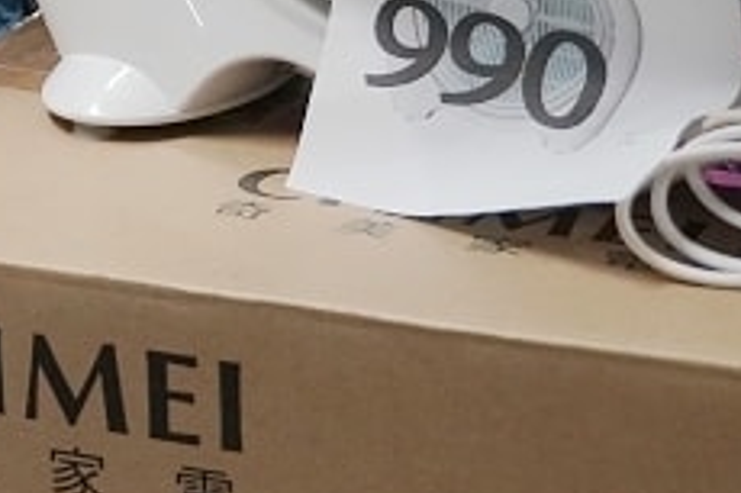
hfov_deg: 13.2
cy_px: -129
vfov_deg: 9.2
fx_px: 3003
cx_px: -432
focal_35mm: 146
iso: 2000
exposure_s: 1/160
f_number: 2.8
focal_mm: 28
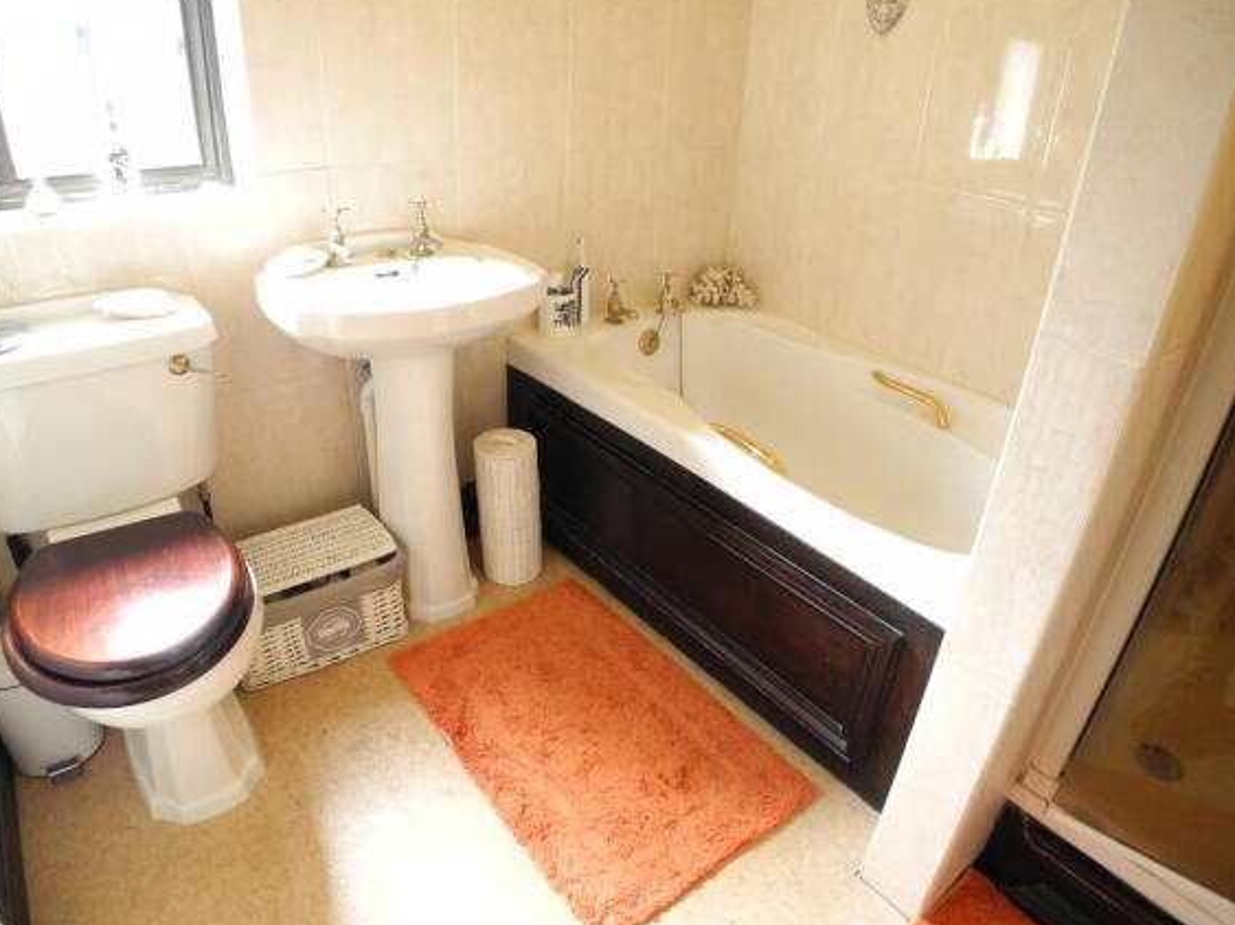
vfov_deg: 48.2
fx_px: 1034
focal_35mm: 29
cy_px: 464
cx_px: 626
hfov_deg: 61.7
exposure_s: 1/9.7
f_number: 2.8
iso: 400
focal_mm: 6
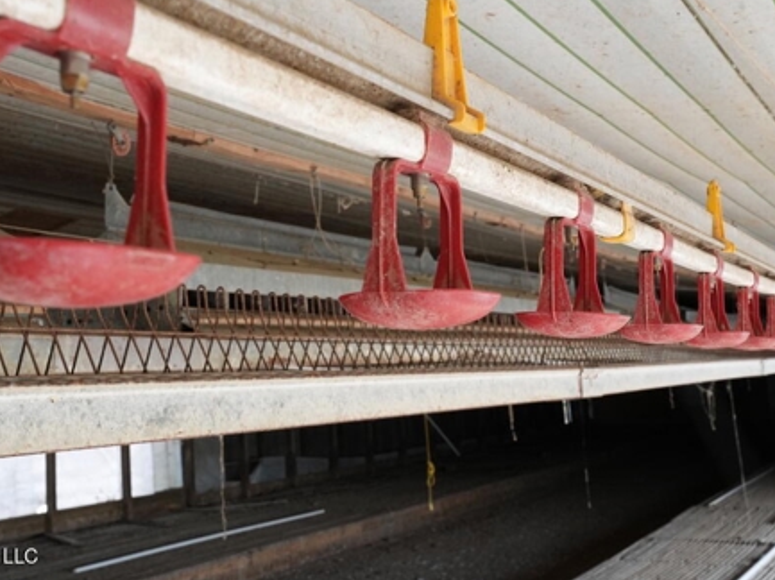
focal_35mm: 44
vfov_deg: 32.7
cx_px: 362
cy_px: 231
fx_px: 984
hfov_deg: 43.0
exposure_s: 1/125
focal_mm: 33
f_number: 11
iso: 2000
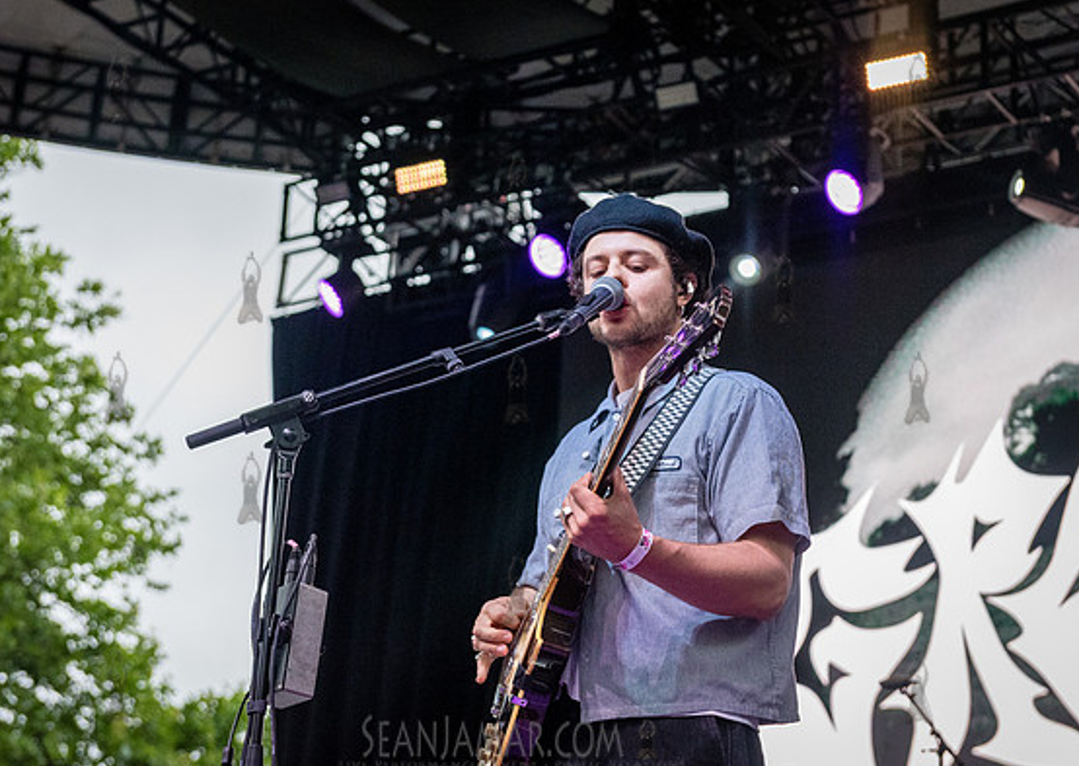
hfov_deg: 24.9
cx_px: 616
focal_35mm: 80
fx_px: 2446
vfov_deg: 17.8
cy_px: 313
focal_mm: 62
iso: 3200
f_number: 4.5
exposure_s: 1/800
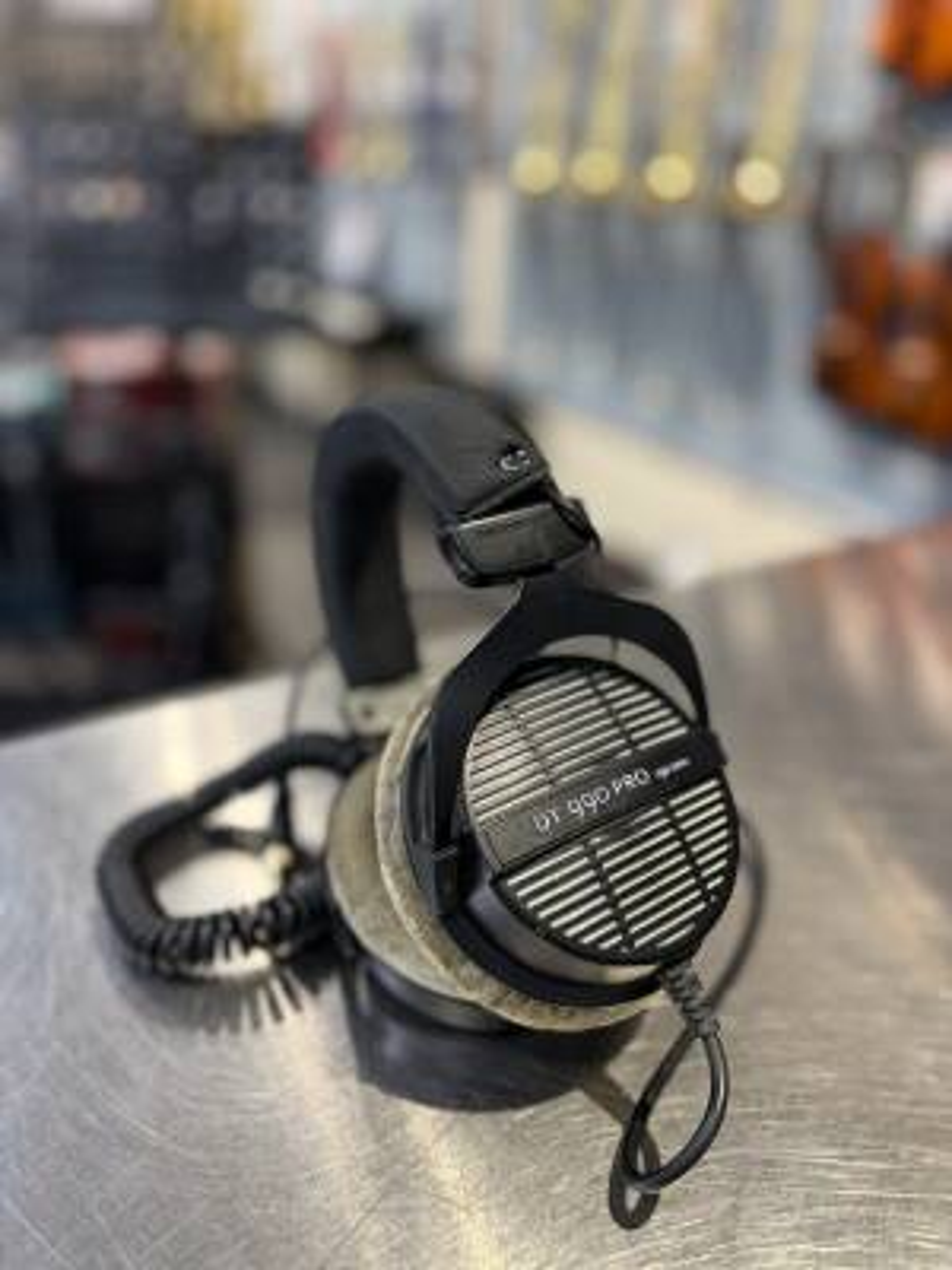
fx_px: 953
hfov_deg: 53.1
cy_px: 635
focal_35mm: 26
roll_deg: -1.6
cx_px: 476
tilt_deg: -26.8
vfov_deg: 67.3
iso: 100
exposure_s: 1/60
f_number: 1.6
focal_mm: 5.96
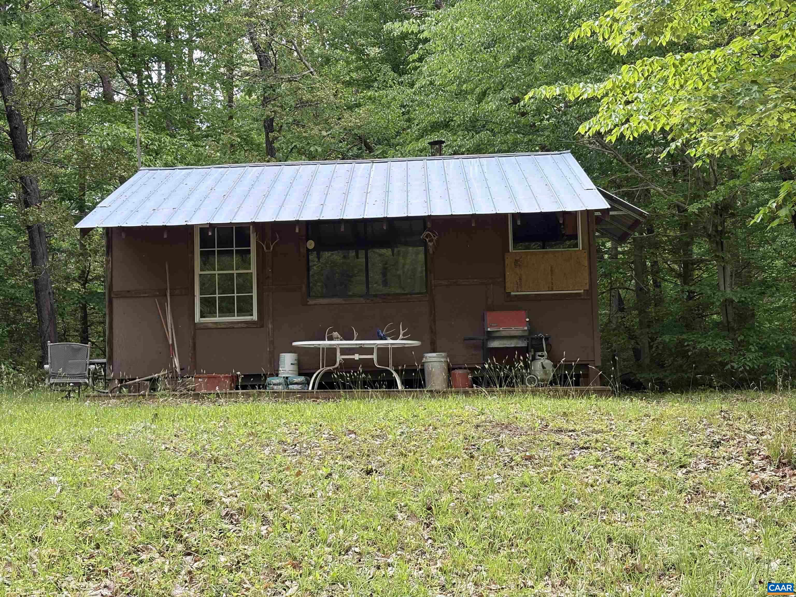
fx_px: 1196
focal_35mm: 52
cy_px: 298
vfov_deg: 28.0
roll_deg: +1.4
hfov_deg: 36.8
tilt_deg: +6.0
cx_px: 398
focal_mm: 5.96
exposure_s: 1/323
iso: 32
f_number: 1.6
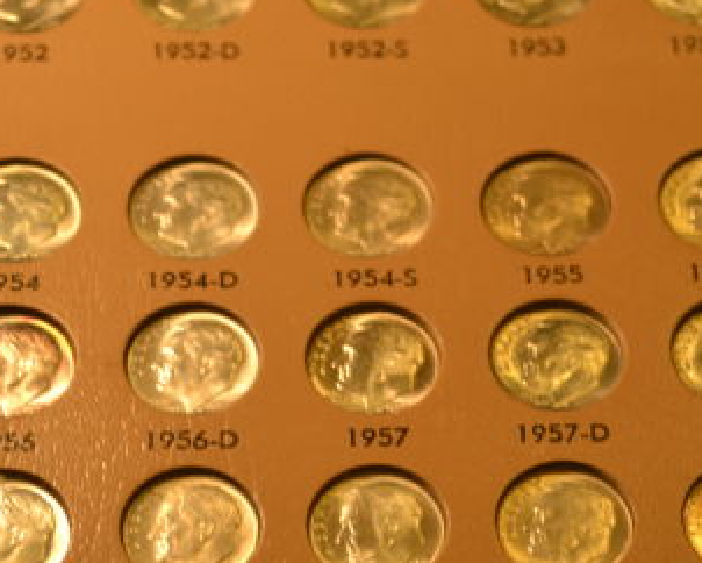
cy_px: 380
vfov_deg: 8.1
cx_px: 477
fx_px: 3971
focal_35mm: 191
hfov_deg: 10.1
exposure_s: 1/125
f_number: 8
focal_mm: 82
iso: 400
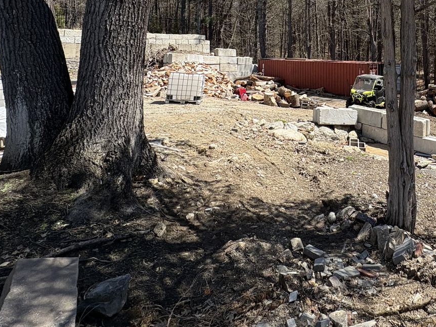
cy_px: 34
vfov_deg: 47.7
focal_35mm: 26
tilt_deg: +2.9
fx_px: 327
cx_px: 352
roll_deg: +2.3
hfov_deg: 61.5
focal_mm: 2.22
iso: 50
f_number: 2.2
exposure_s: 1/779
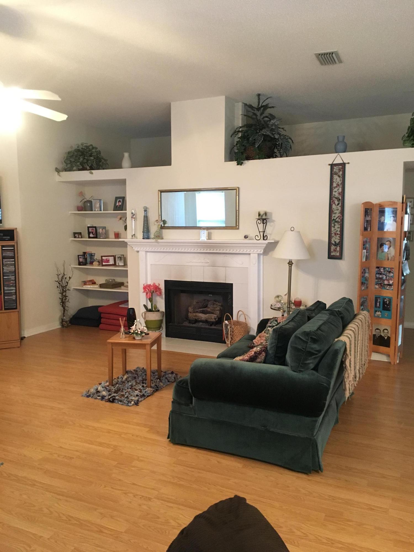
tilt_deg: -5.4
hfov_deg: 48.2
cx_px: 207
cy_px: 276
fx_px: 462
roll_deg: +0.2
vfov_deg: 61.7
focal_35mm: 29
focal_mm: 4.15
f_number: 2.2
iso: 200
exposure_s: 1/15
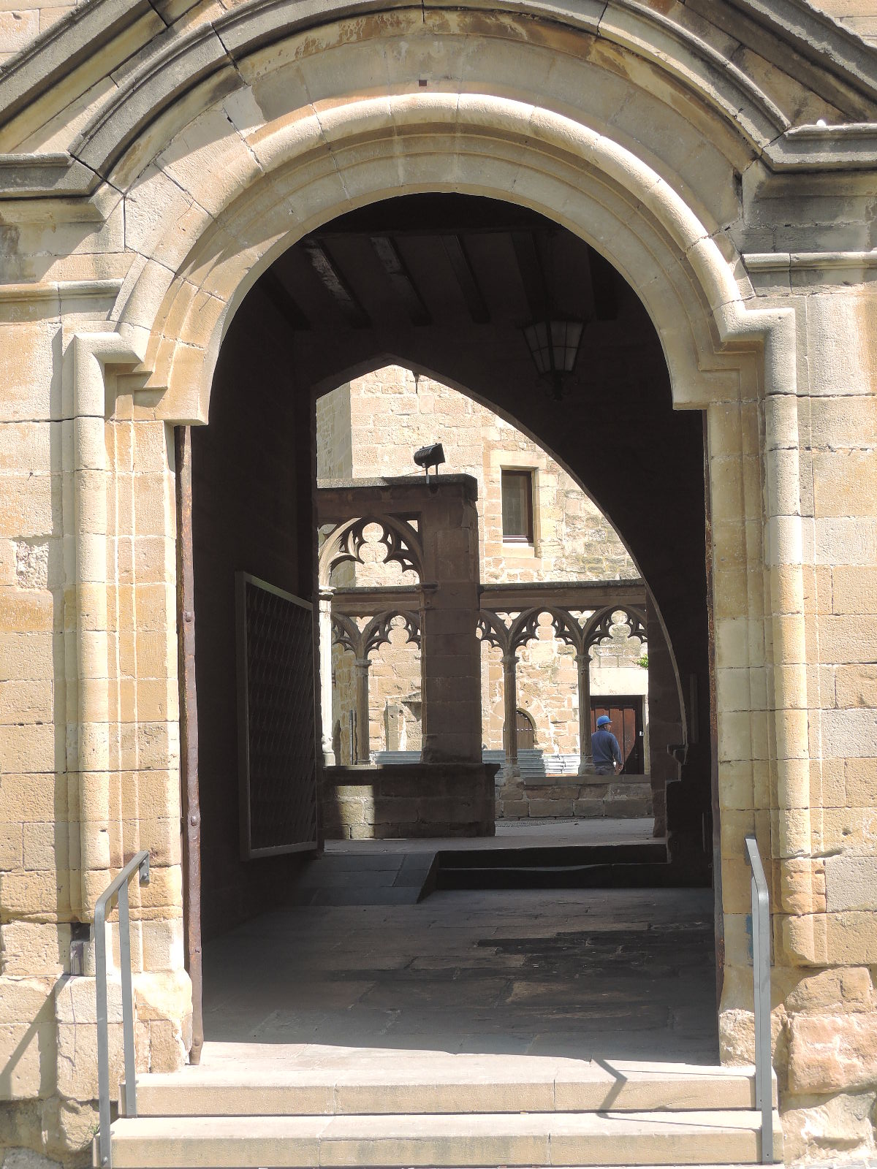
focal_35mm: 75
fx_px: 2534
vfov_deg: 26.0
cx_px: 438
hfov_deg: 19.6
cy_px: 584
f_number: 5.2
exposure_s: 1/160
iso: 80
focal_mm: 16
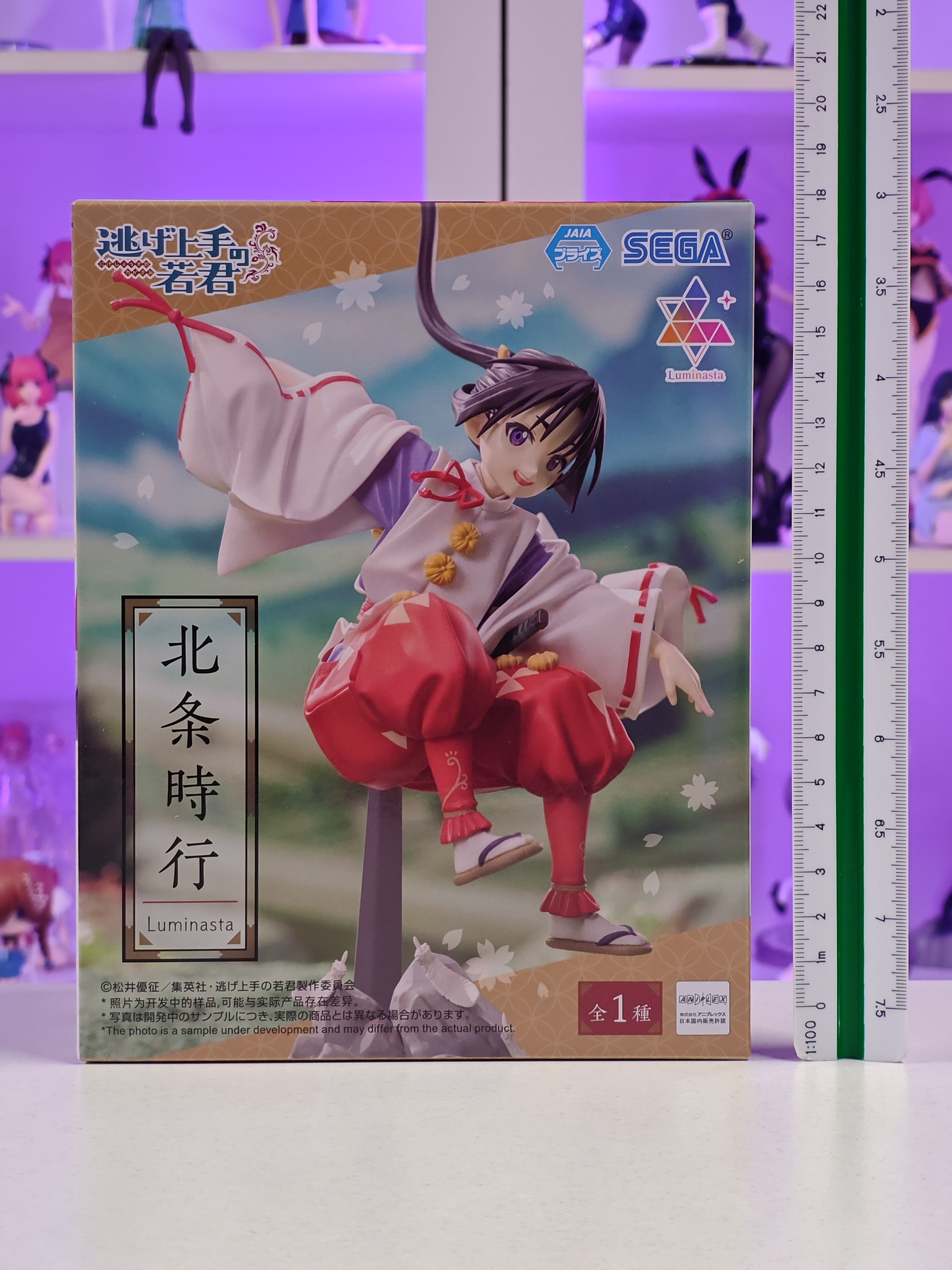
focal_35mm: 80
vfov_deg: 24.4
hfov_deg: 18.4
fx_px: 2934
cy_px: 635
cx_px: 476
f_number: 2.4
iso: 1000
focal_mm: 7.48
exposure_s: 1/25
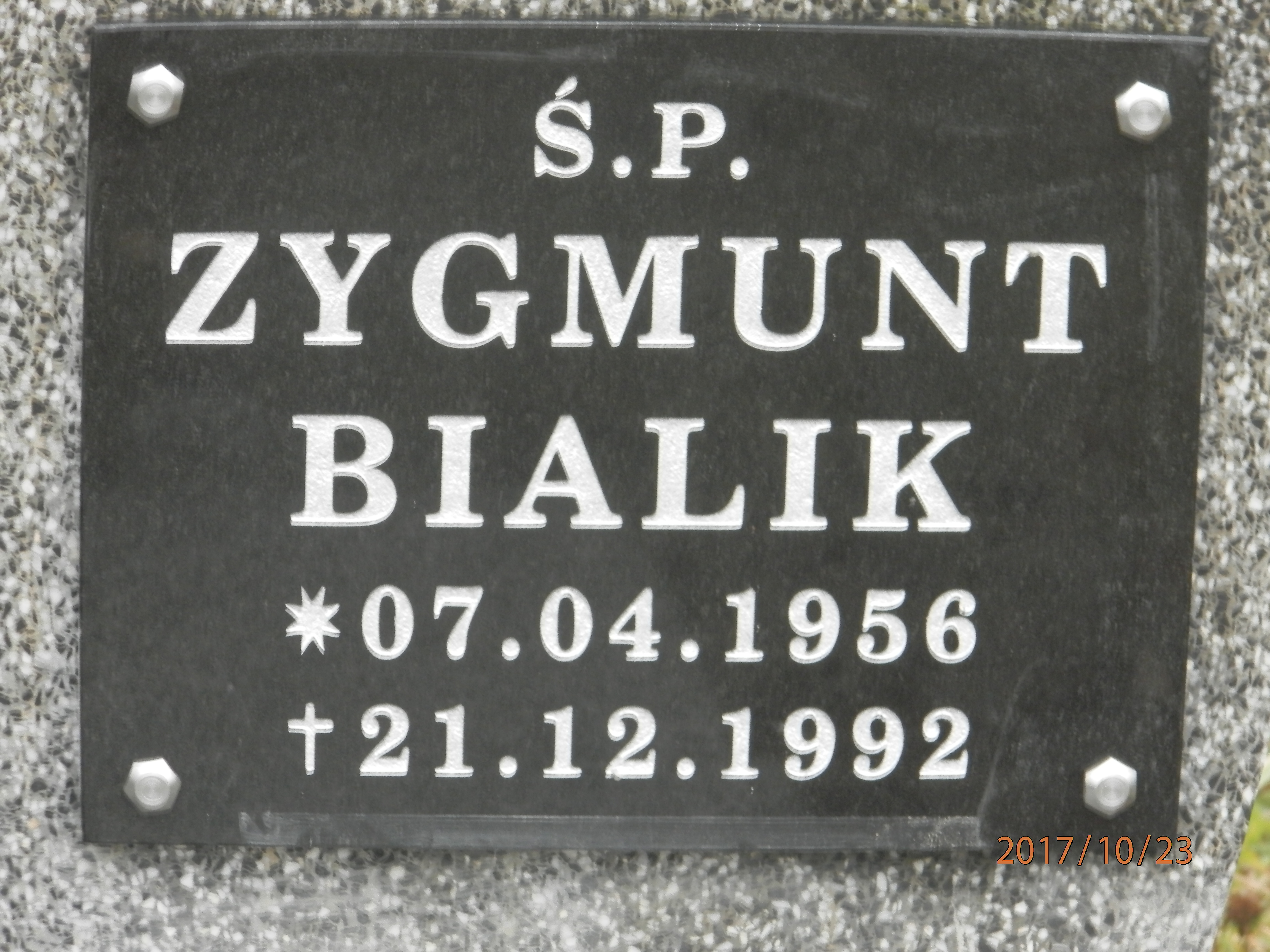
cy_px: 476
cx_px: 635
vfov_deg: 6.6
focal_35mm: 224
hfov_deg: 8.8
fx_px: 8218
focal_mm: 40
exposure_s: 1/20
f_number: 5.4
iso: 200
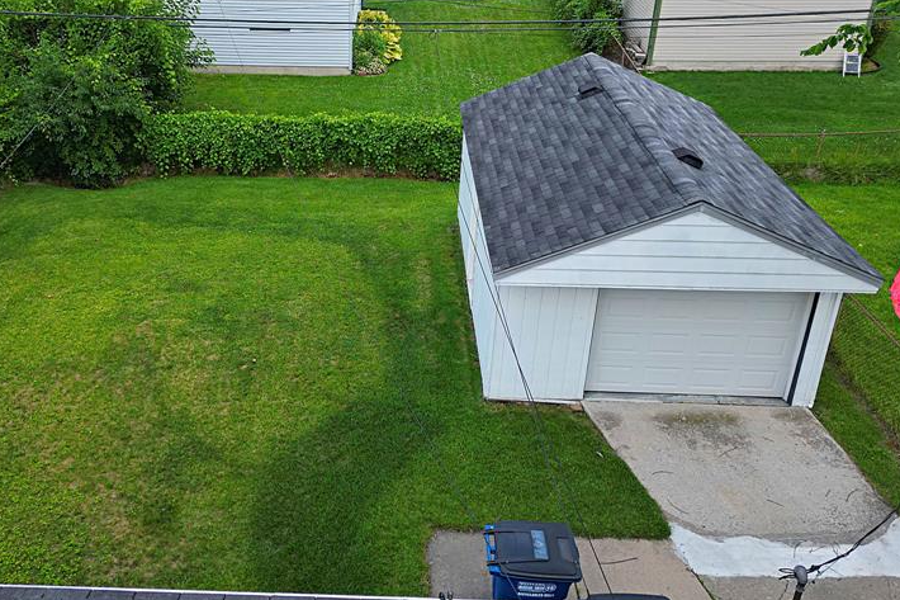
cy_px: 279
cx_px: 359
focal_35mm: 36
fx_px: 900
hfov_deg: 52.8
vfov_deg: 36.8
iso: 130
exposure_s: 1/800
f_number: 1.7
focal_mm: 6.7
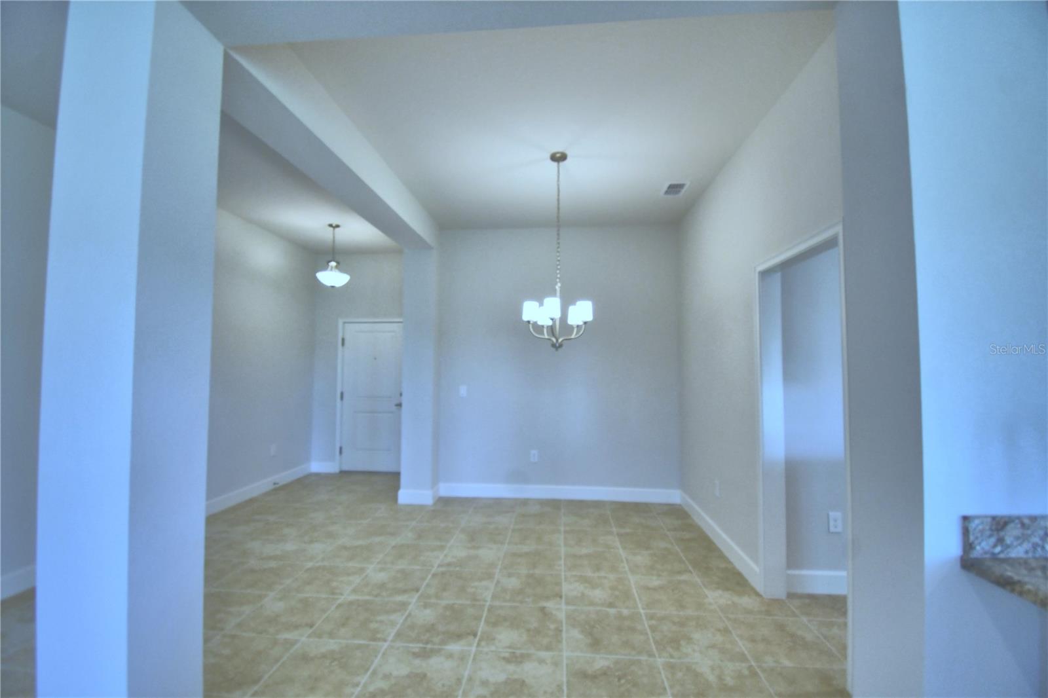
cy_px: 349
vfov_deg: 77.3
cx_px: 524
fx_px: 437
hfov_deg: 100.4
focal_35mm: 15
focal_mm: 10
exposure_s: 1/80
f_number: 4.5
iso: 400
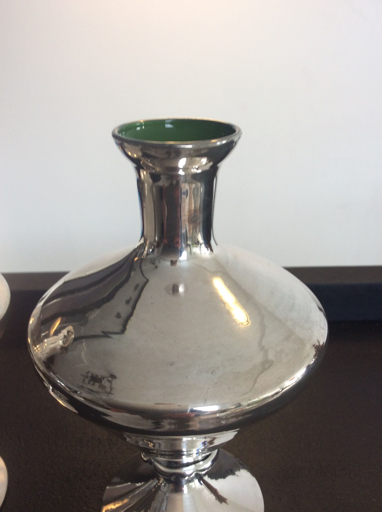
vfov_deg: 56.9
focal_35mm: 32
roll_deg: +1.2
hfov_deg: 44.1
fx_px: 472
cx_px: 191
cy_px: 256
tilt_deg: -24.1
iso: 32
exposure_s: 1/25
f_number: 2.4
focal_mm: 3.3
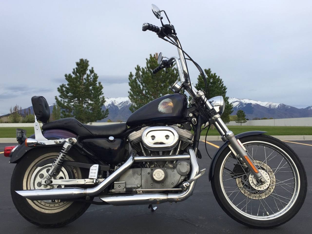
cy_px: 117
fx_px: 261
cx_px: 156
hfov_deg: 61.7
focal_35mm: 29
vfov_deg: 48.2
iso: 32
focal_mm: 4.15
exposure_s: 1/60
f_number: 2.2
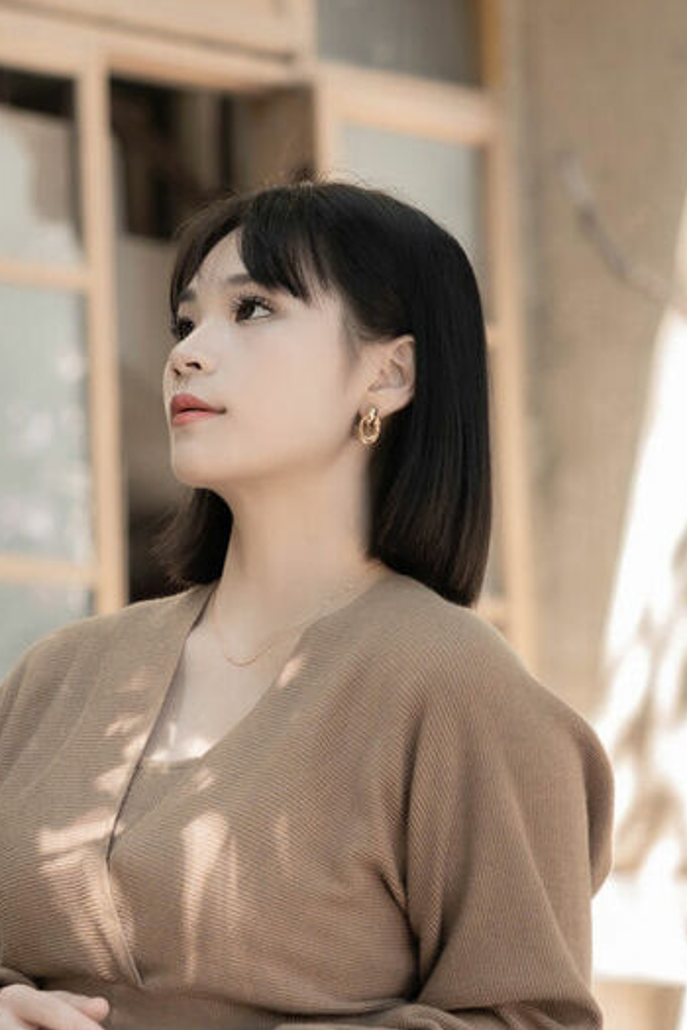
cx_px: -2
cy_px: 552
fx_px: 6011
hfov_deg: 6.5
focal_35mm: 210
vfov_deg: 9.8
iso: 100
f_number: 2.8
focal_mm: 70
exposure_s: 1/60
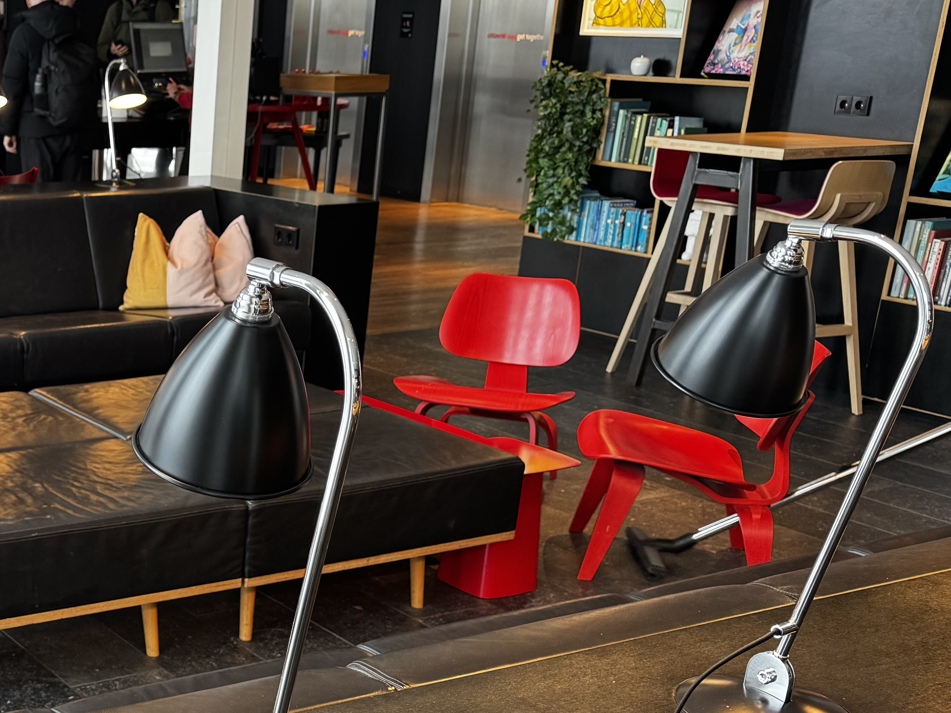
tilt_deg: -20.6
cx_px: 21
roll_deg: -0.8
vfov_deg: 27.1
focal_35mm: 53
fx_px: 1456
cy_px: 538
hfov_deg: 33.4
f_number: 1.78
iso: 200
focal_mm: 6.76
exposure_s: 1/50
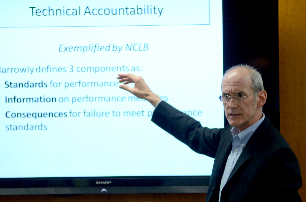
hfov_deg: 8.1
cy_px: 101
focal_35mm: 255
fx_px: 2163
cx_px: 153
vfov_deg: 5.4
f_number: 2.8
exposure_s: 1/250
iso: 1600
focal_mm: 170
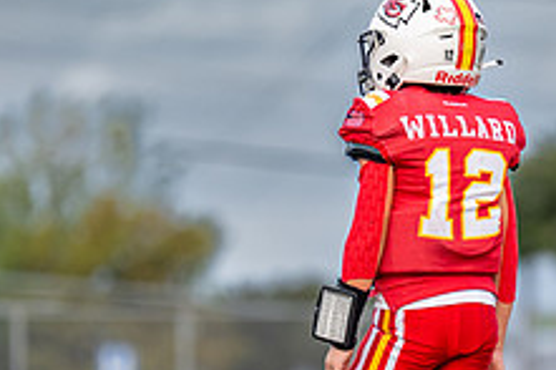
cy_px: 163
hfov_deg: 3.0
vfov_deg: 2.0
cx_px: 428
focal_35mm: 689
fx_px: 10633
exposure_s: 1/2500
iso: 400
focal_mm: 200
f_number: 2.8
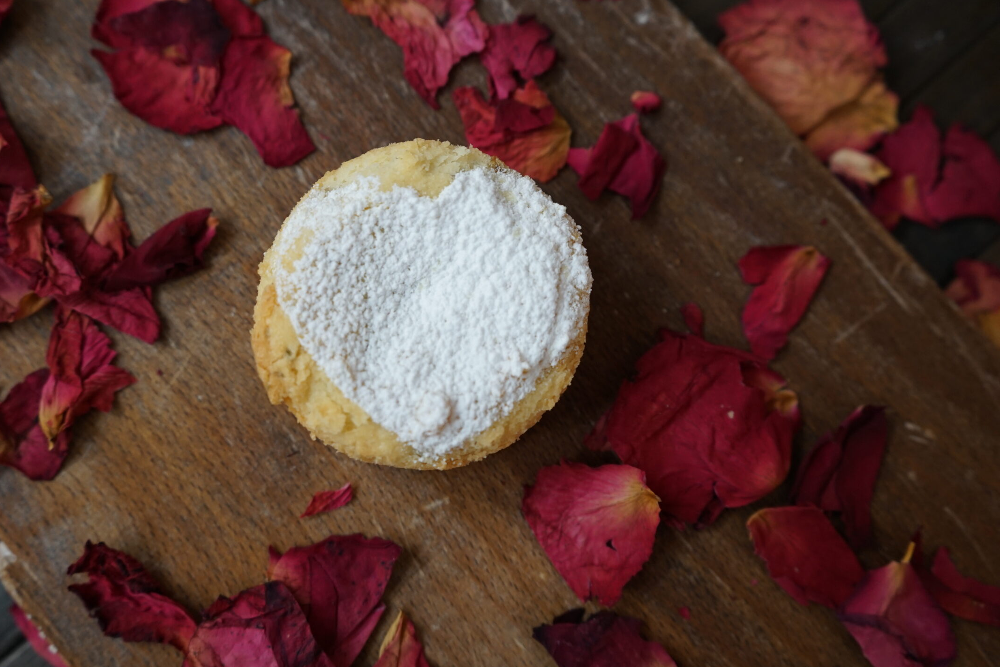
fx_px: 1000
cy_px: 294
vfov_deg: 36.8
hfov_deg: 53.0
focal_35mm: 36
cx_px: 452
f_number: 4
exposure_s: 1/60
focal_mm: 30
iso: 640
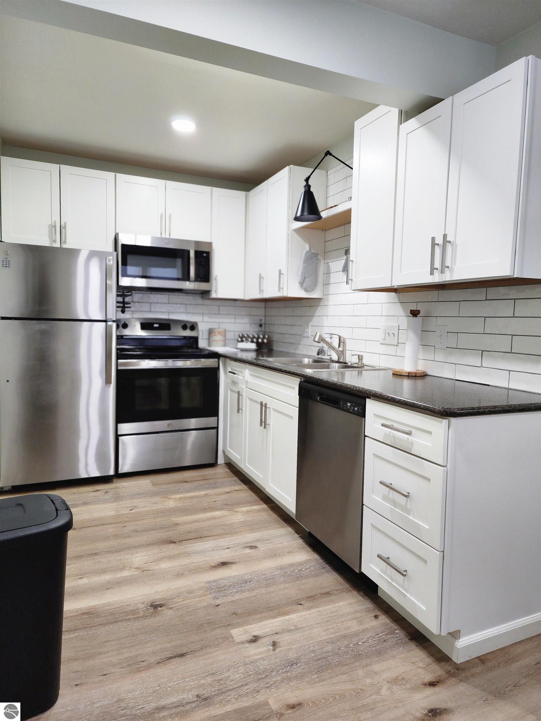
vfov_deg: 73.9
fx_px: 479
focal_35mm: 23
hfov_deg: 58.9
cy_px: 360
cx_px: 270
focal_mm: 6.4
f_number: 1.8
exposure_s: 1/120
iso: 200
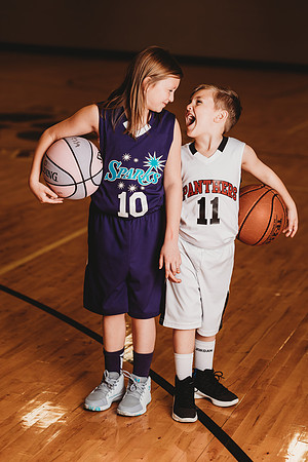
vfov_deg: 23.9
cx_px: 154
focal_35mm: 85
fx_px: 1091
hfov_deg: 16.1
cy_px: 231
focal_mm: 85
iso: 100
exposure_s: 1/160
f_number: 2.5
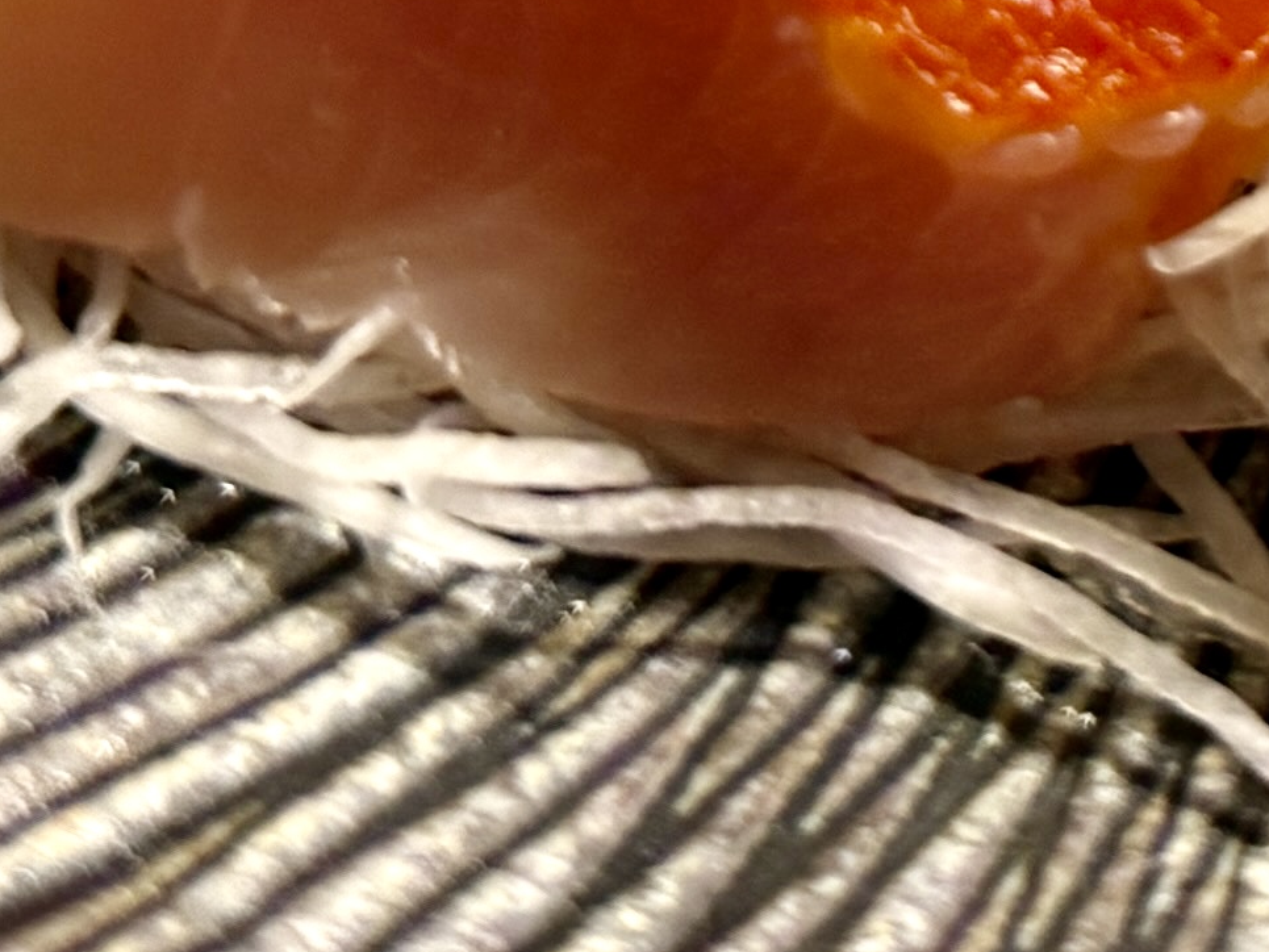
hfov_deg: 13.4
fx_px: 5206
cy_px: -988
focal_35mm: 142
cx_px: 1623
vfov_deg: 9.7
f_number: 1.78
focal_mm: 6.76
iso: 100
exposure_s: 1/50
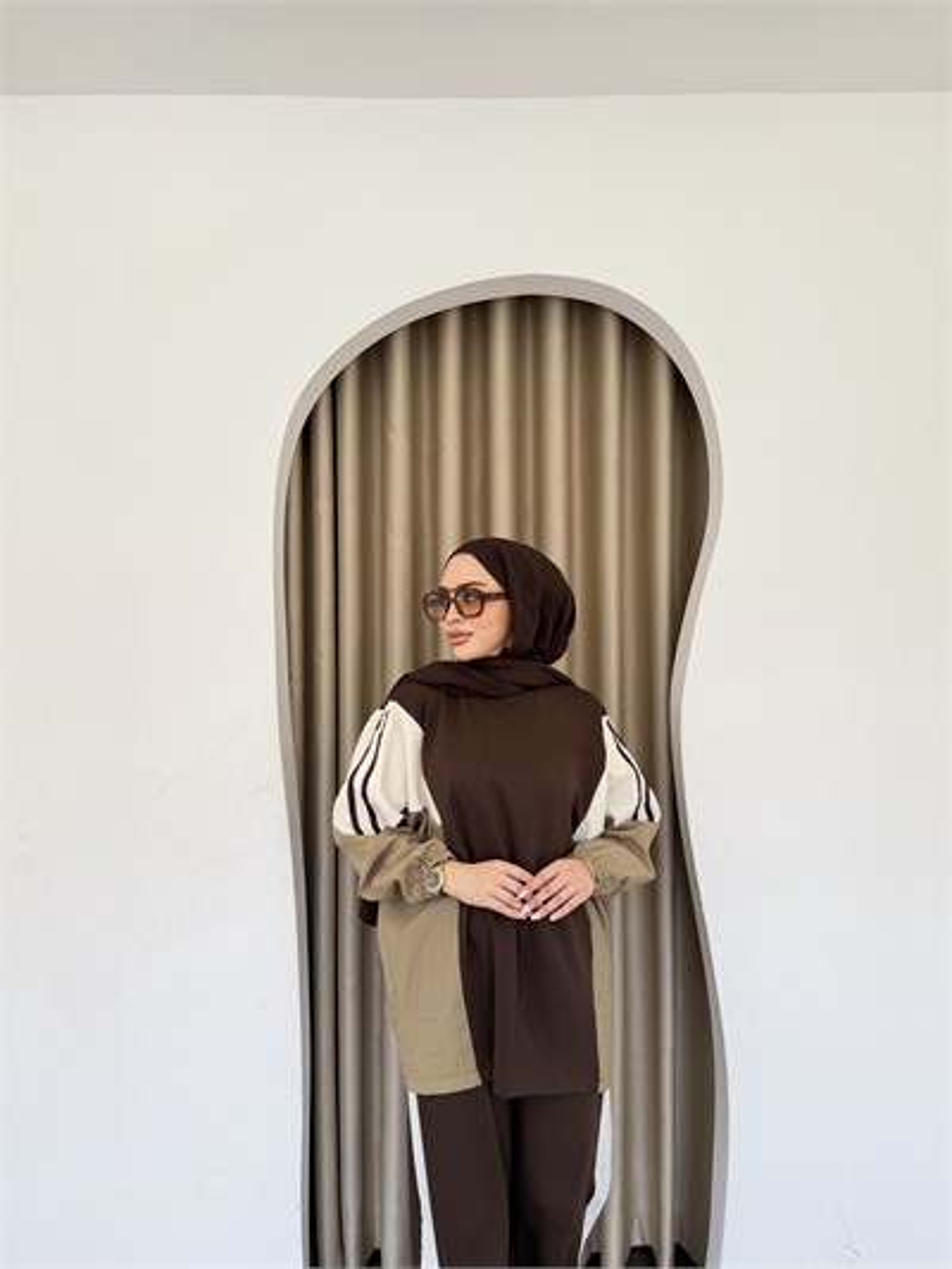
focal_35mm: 24
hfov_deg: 56.8
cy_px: 634
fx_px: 880
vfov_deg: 71.6
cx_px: 476
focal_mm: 6.76
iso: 64
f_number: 1.78
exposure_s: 1/202
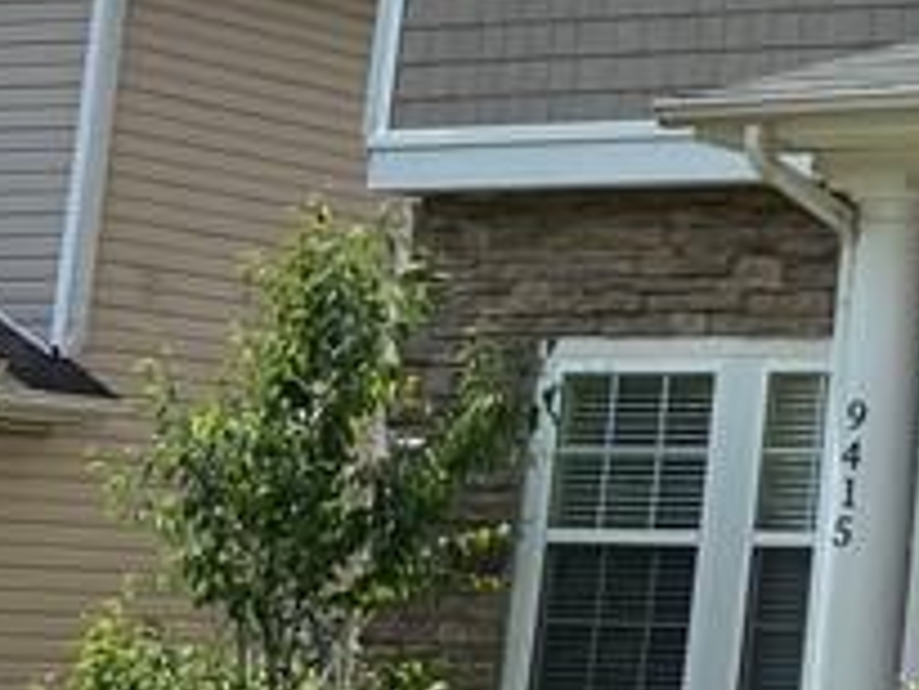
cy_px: 90
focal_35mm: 130
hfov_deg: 12.9
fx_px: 3453
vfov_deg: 11.4
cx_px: 1910
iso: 32
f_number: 1.8
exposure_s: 1/3610
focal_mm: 4.25
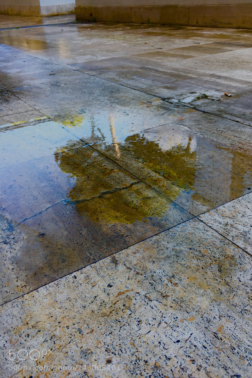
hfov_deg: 42.3
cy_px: 193
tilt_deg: -29.9
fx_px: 325
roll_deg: +2.3
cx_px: 139
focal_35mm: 31
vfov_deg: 60.3
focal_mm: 4.15
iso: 25
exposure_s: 1/100
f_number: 2.2
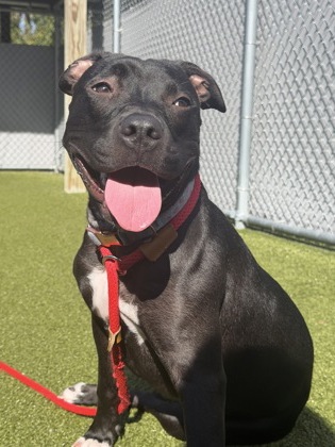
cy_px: 224
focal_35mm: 48
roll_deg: -1.4
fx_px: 619
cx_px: 168
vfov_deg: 39.7
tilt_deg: -10.6
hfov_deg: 30.3
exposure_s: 1/2976
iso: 64
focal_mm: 6.76
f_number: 1.78
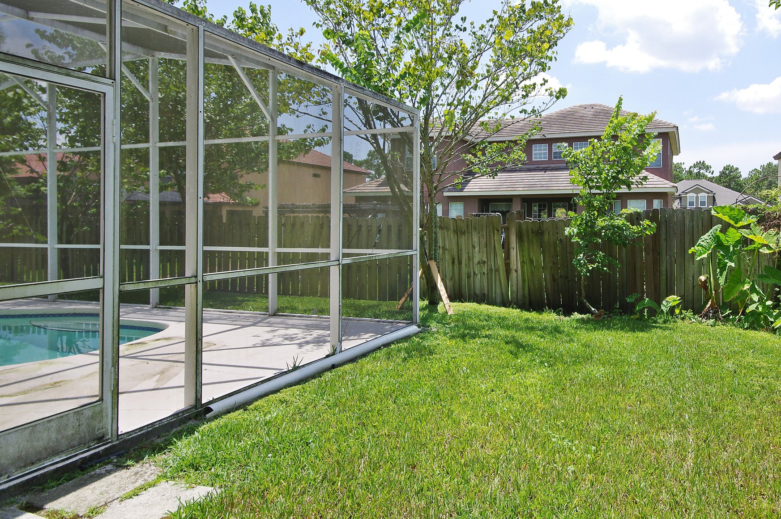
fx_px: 477
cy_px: 221
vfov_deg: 56.9
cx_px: 517
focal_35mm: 22
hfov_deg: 76.3
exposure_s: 1/250
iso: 200
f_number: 8
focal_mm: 11
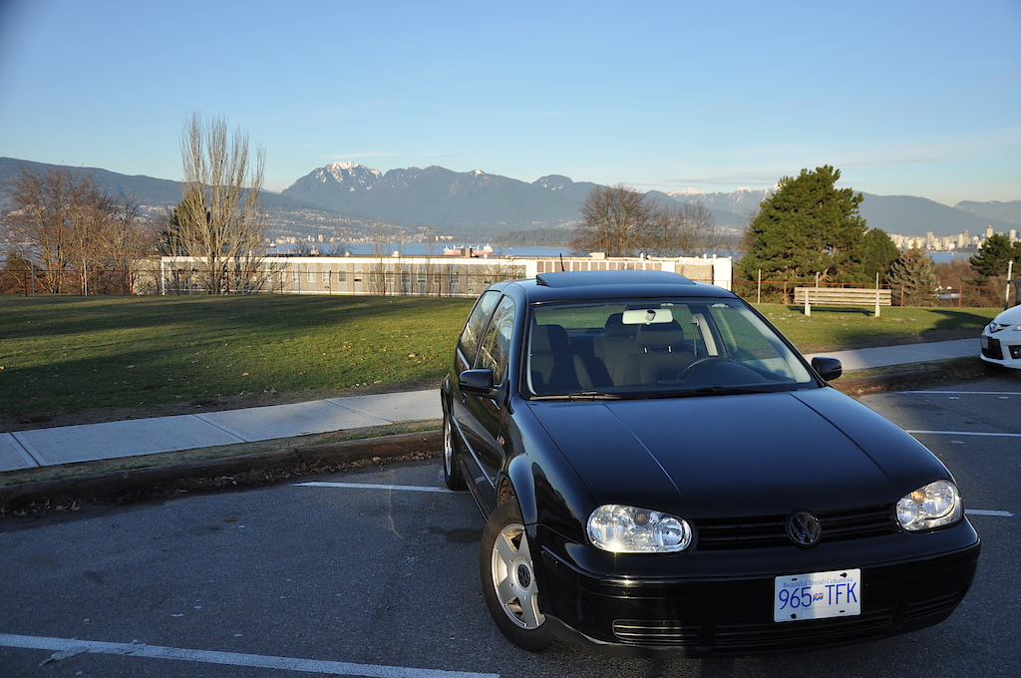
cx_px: 510
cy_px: 339
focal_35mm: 33
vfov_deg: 39.9
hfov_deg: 57.3
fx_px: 935
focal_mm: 22
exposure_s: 1/3200
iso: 500
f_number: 3.8
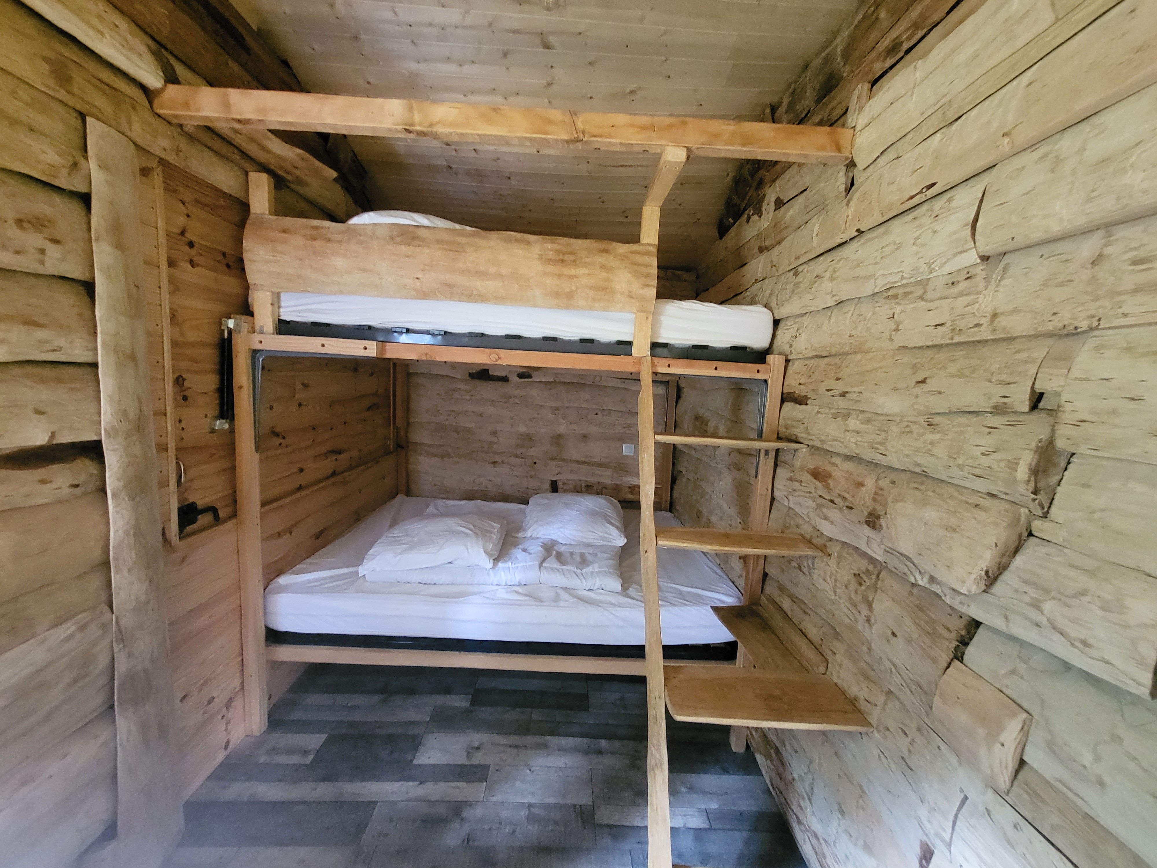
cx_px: 578
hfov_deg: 106.2
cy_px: 434
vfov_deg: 89.9
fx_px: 435
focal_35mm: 13
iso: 800
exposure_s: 1/25
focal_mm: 1.74
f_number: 2.2
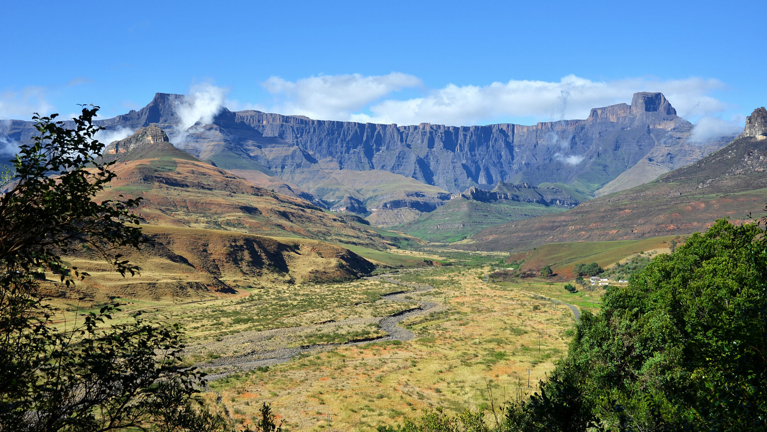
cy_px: 234
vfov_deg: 29.0
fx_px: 834
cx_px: 383
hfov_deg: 49.4
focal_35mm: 41
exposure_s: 1/500
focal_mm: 26
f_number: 8
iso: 100
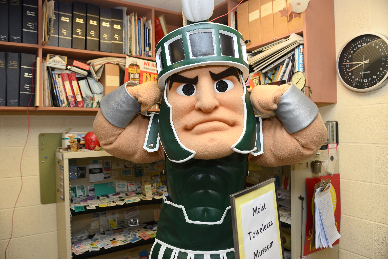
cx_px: 194
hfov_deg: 65.5
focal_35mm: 28
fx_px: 302
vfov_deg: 46.4
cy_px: 130
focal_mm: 28
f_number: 4.5
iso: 400
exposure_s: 1/100
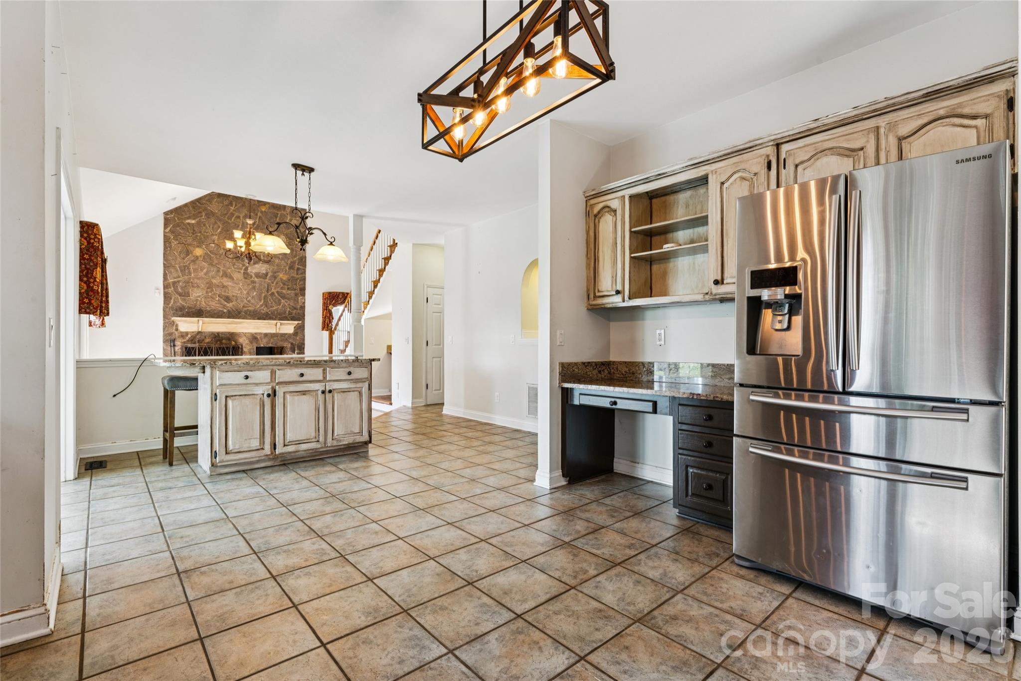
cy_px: 340
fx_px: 471
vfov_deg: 71.7
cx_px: 510
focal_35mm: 17
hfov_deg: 94.6
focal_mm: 16.6
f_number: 13
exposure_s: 1/3.33
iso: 200
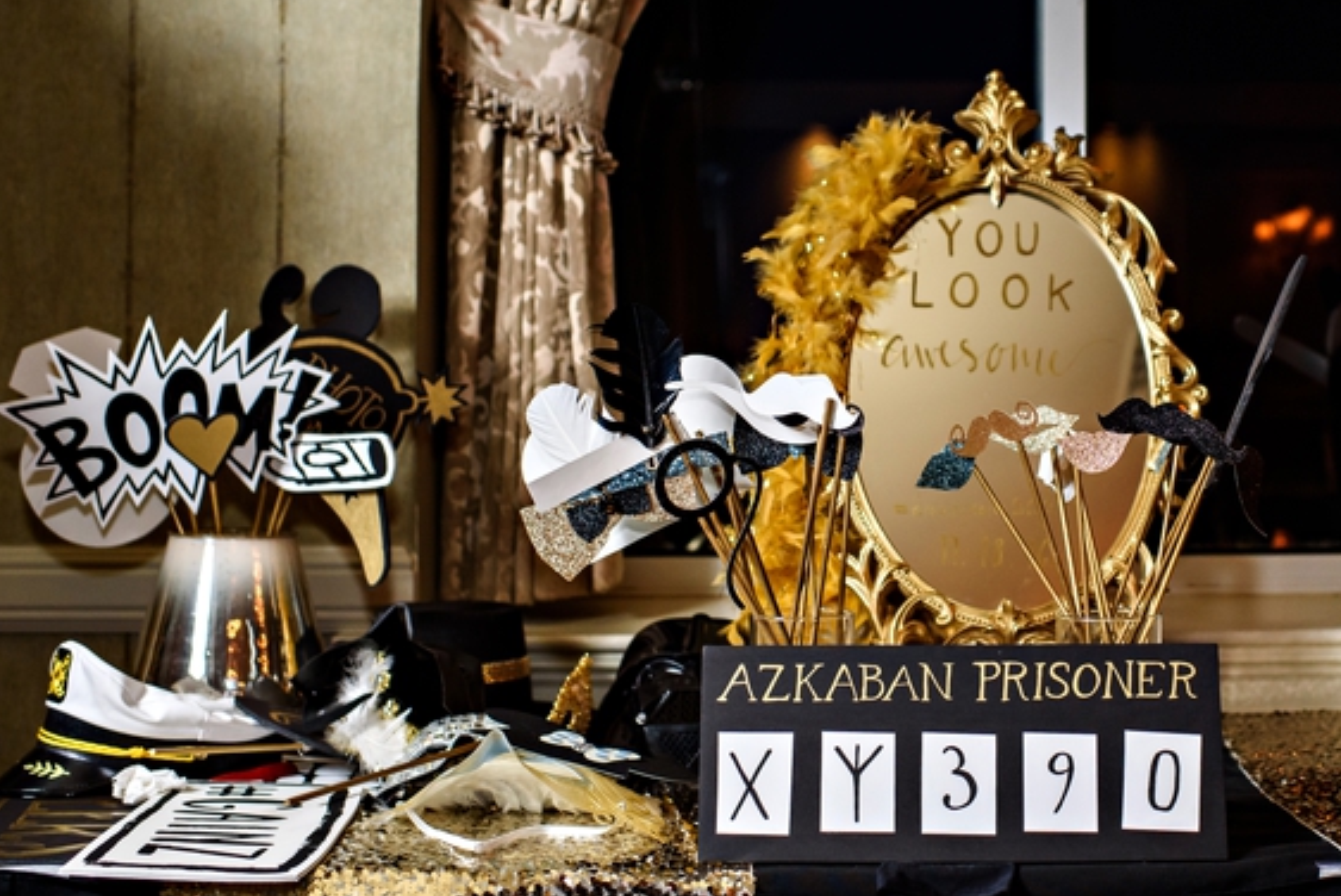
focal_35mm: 56
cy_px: 335
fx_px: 2087
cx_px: 965
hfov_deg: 35.0
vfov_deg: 24.2
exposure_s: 1/200
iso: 1000
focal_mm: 35
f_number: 2.8
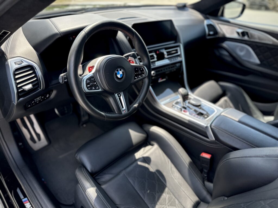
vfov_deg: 56.8
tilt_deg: -31.7
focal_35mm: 24
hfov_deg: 71.6
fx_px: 193
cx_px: 139
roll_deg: -3.8
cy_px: 104
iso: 80
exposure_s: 1/630
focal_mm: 6.86
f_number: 1.78
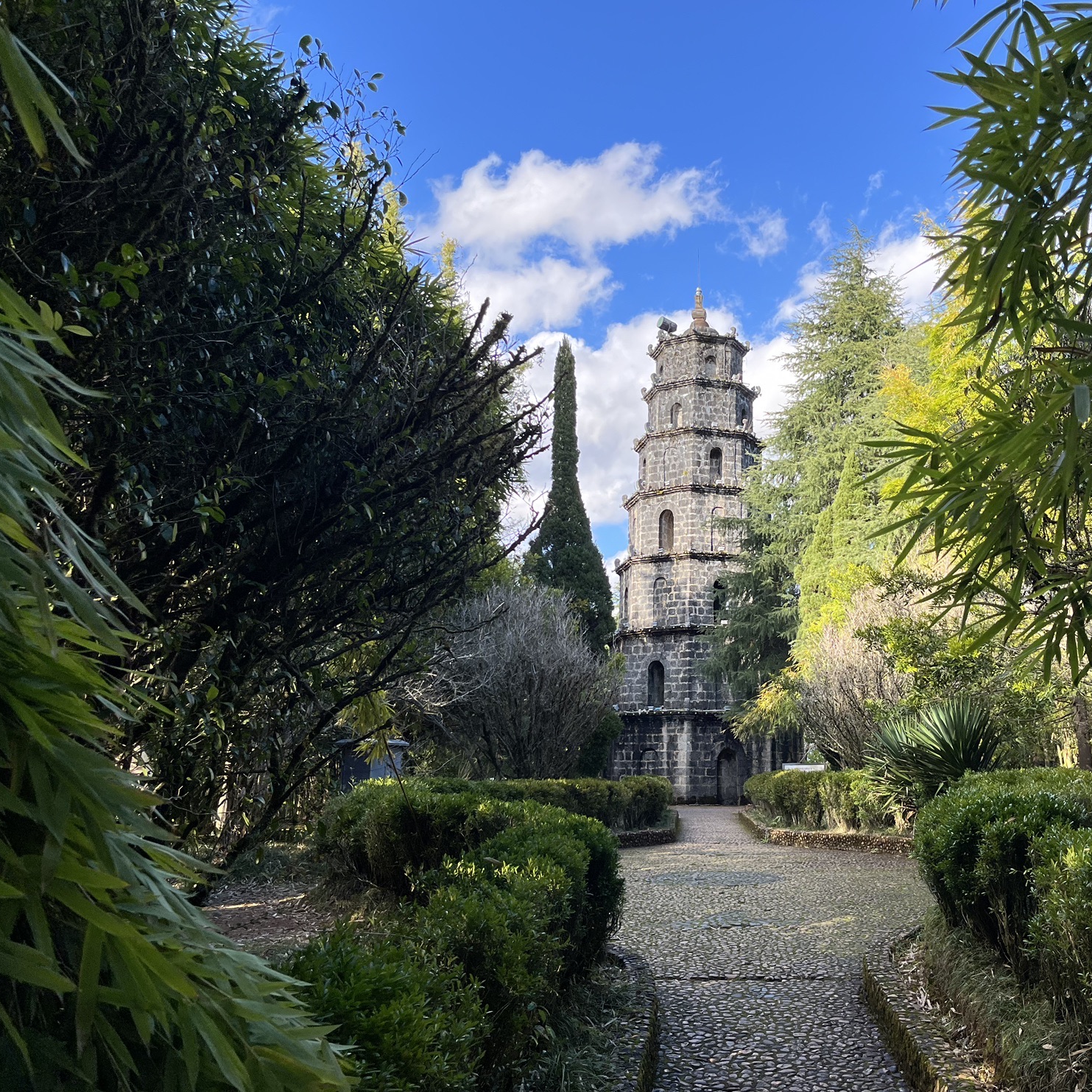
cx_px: 719
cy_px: 540
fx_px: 1106
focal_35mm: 31
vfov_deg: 52.5
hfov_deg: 51.7
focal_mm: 5.1
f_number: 1.6
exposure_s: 1/891
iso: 50
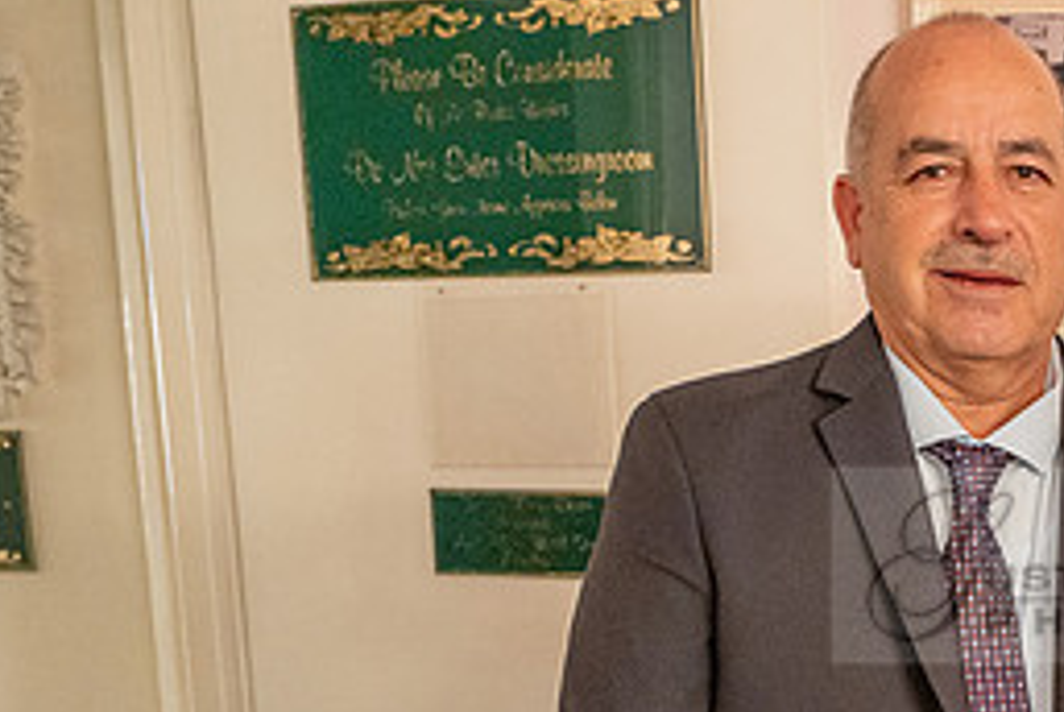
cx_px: 1192
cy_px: 682
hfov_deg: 29.0
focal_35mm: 62
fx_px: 1834
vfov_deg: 21.3
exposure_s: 1/160
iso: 1600
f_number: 2.8
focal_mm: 24
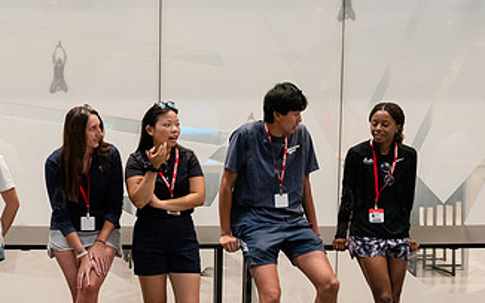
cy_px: 192
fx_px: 793
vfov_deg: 21.6
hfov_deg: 32.6
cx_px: 65
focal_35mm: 60
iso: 6400
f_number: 3.5
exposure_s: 1/250
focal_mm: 29
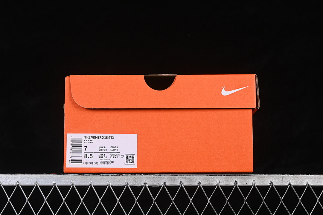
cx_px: 162
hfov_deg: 27.0
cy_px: 108
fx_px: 673
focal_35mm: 75
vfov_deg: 18.2
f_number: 8
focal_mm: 50
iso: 160
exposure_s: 1/60
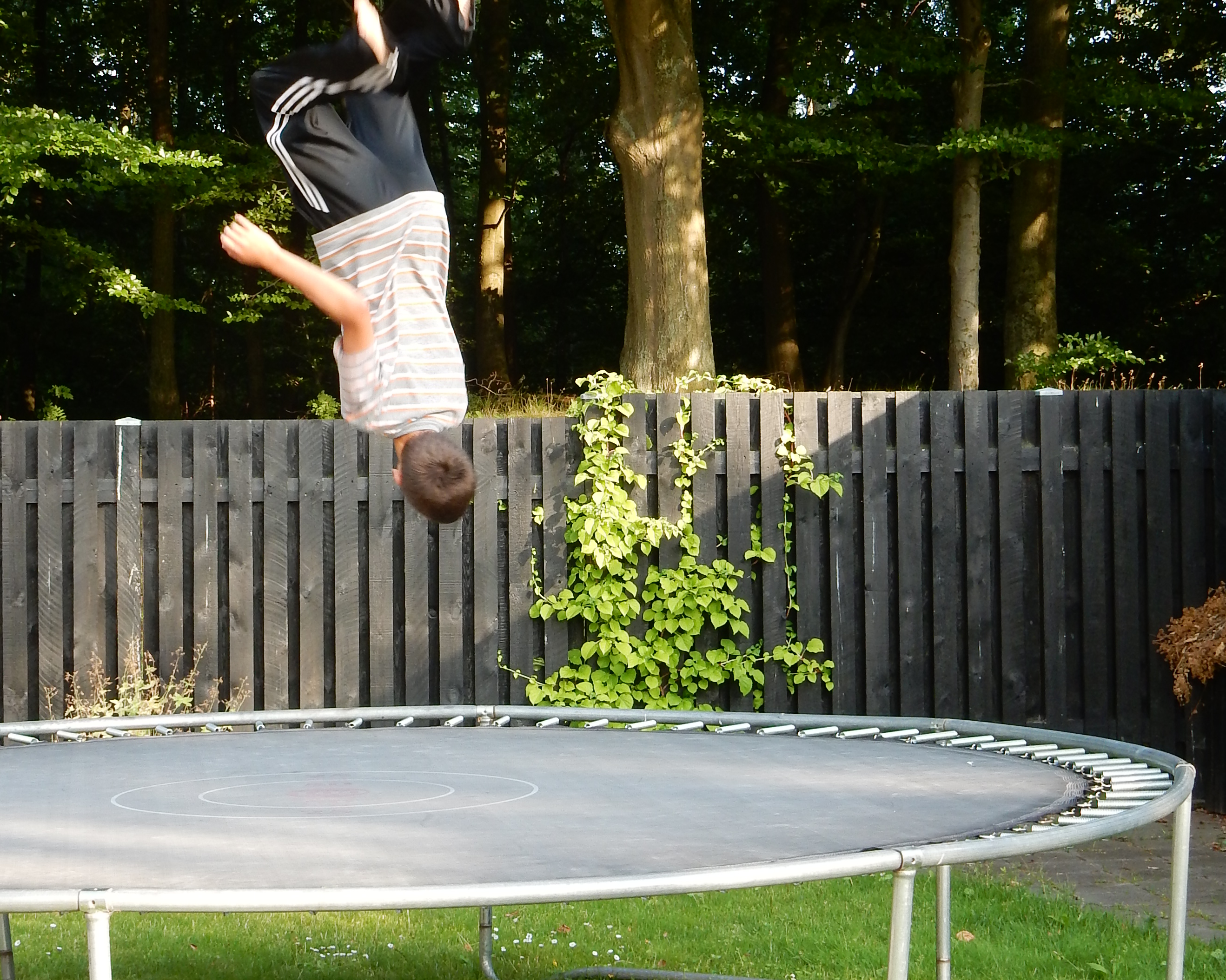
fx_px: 3156
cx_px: 541
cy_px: 476
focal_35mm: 87
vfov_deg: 17.7
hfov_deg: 22.0
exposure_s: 1/100
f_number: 4.5
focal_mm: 9
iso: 125
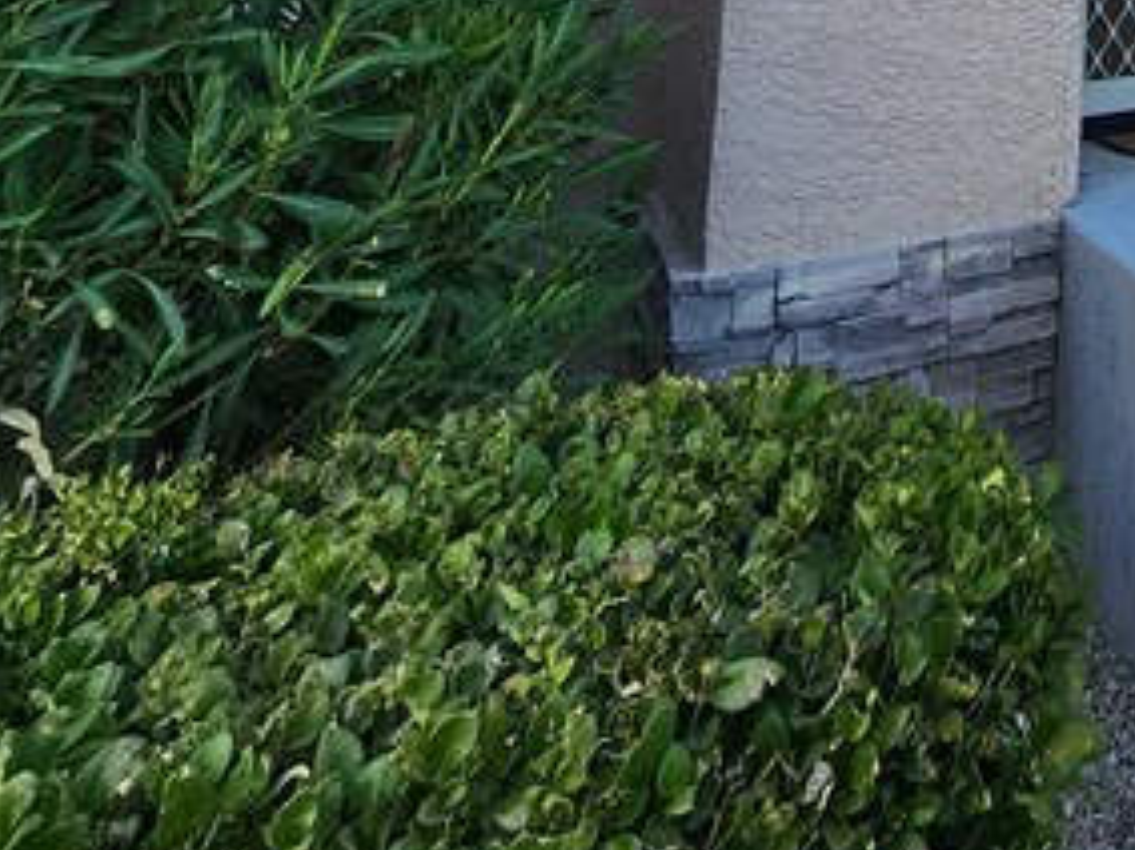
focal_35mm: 47
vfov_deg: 21.2
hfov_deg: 30.4
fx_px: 1540
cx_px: 1532
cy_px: -662
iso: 50
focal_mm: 2.2
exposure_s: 1/378
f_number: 2.2
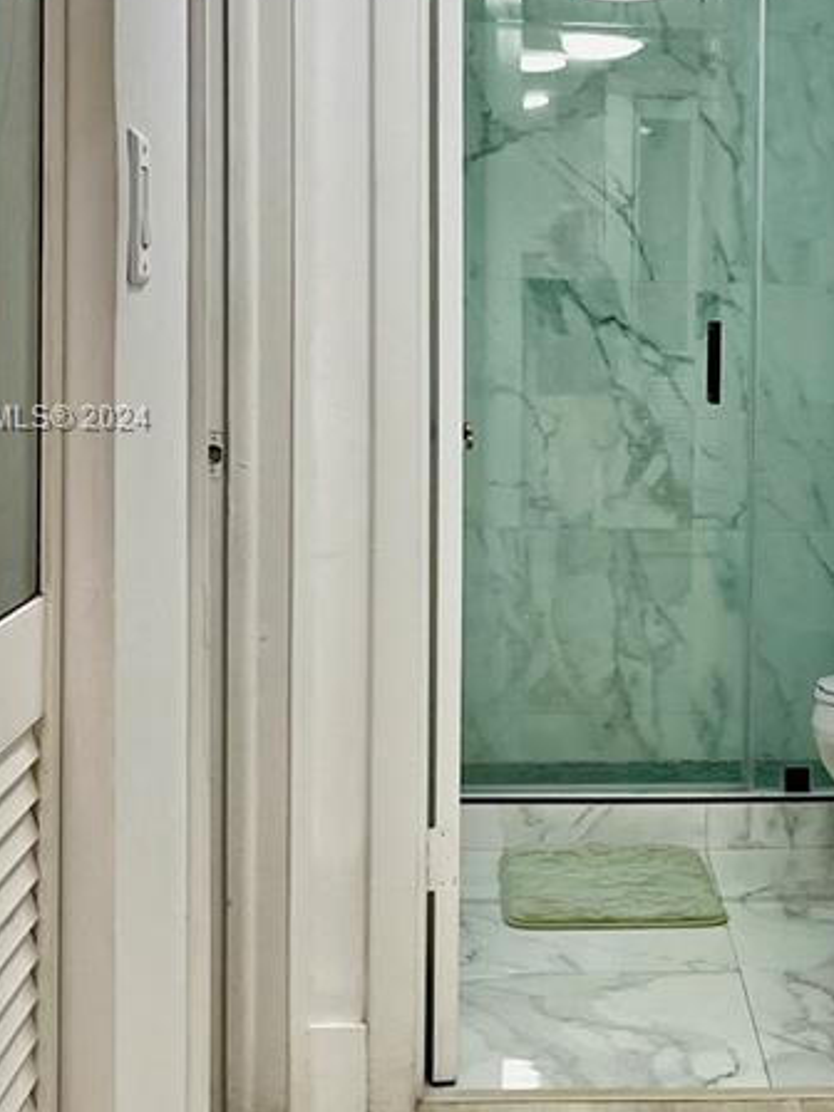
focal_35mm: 67
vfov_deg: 28.9
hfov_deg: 21.3
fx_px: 2152
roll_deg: -1.0
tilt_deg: -3.5
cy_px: 419
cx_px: 812
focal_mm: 5.1
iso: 125
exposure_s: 1/120
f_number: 1.6
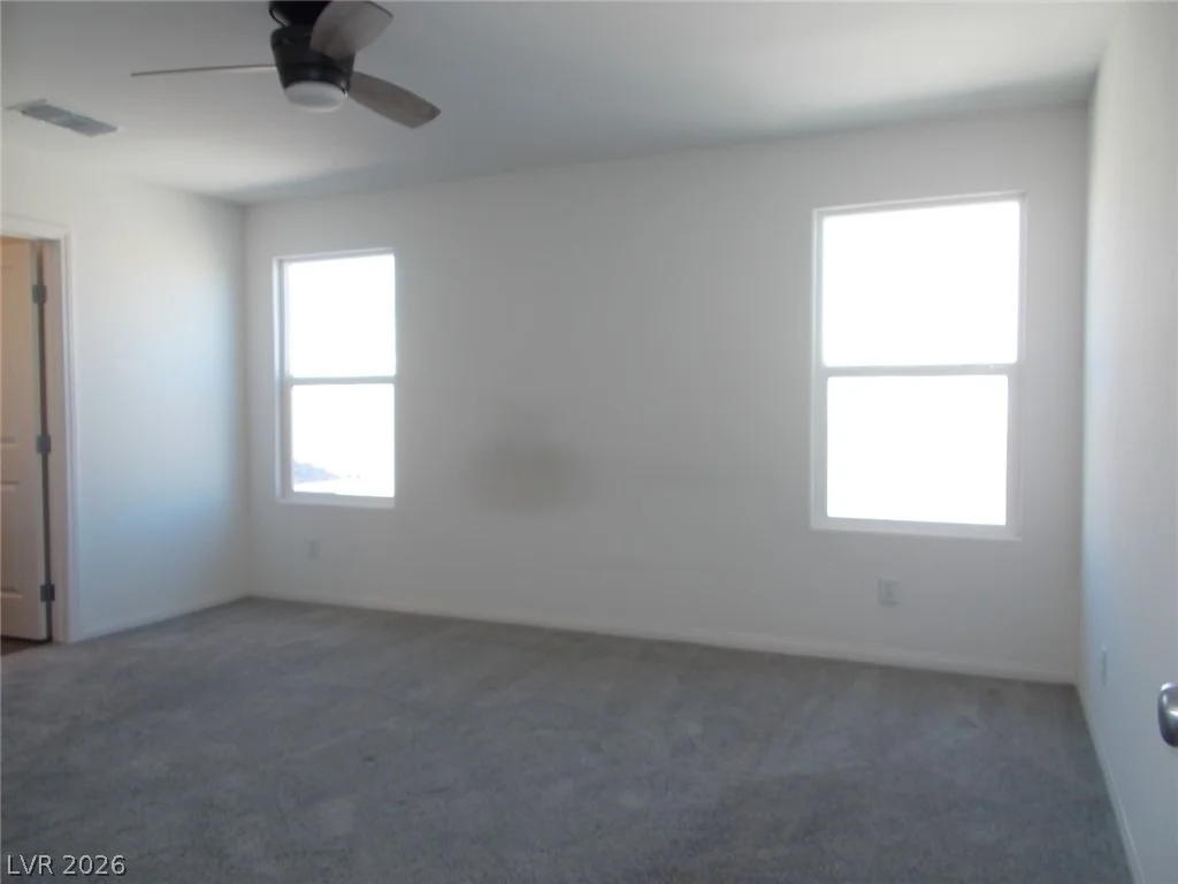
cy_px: 442
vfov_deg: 53.1
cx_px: 589
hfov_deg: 67.3
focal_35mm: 26
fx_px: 885
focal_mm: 4.6
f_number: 3.2
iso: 80
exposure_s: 1/25
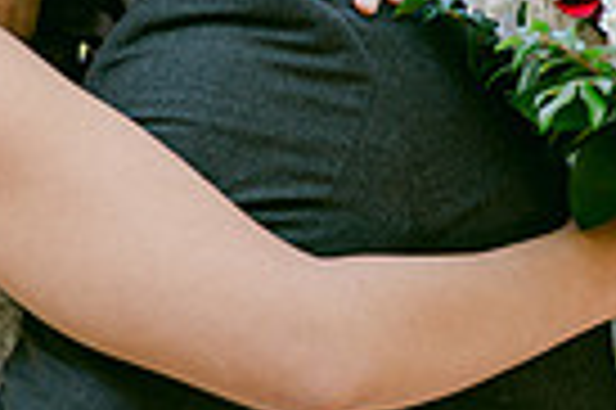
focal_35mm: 212
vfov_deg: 6.5
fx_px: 3623
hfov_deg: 9.7
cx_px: 54
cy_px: 68
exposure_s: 1/125
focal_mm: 50
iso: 140
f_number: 1.8
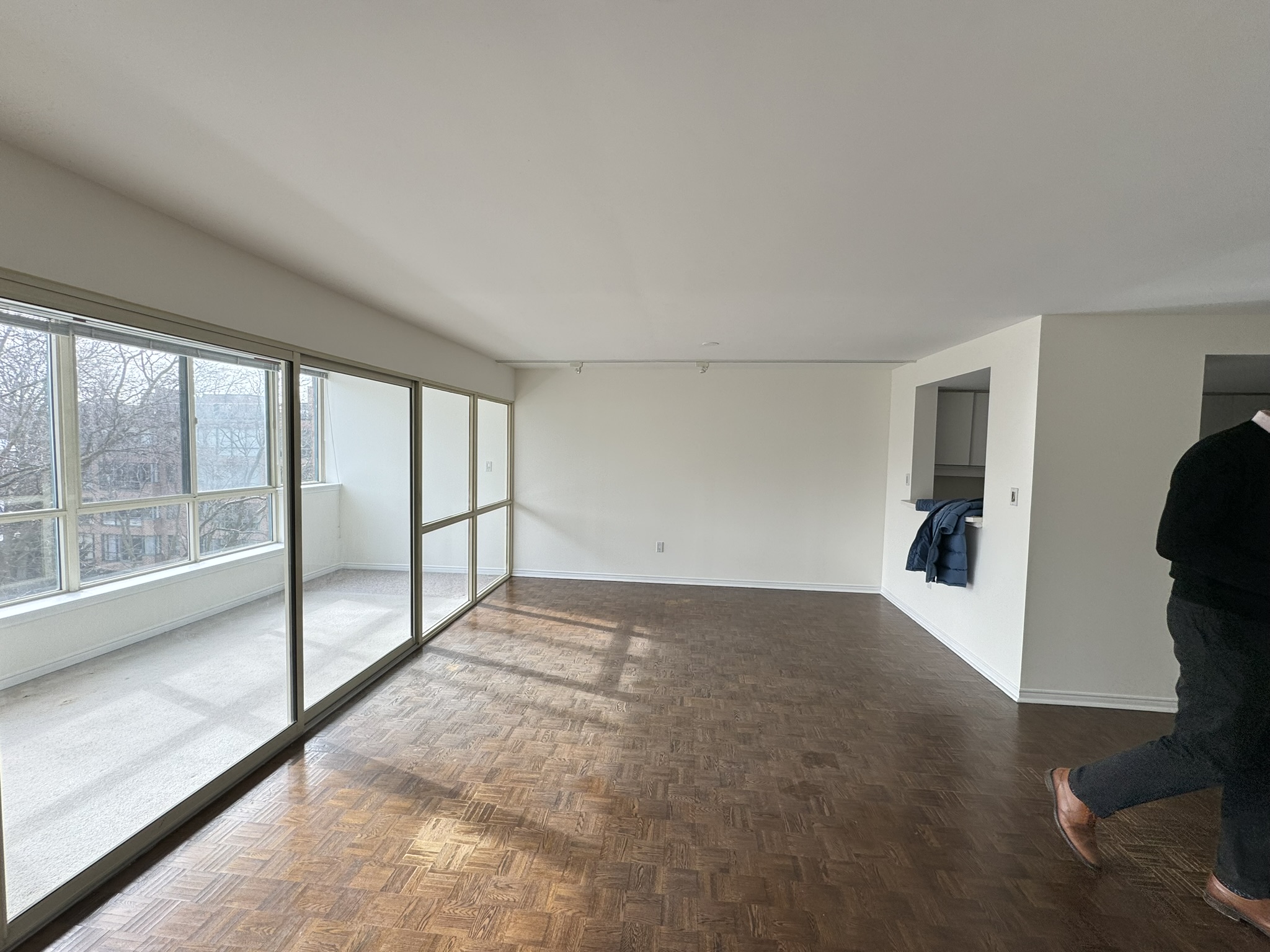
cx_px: 635
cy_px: 476
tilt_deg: -2.9
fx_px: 514
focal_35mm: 14
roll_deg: -1.0
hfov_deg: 102.1
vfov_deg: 85.7
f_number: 2.2
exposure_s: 1/218
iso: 40
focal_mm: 2.22
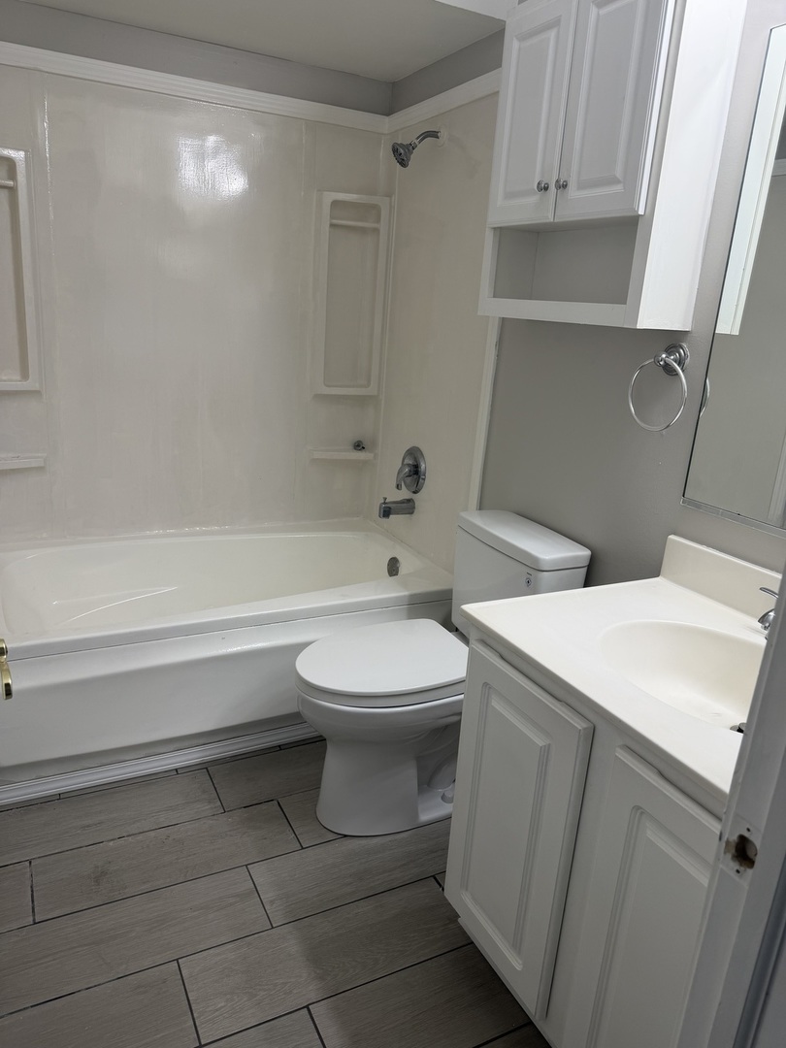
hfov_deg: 56.8
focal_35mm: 24
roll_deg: -4.9
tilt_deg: -16.3
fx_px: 727
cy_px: 524
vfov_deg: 71.6
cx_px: 393
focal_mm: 6.76
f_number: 1.78
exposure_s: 1/120
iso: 80
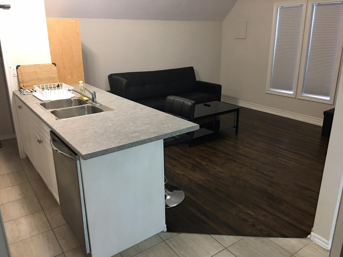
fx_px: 287
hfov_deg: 61.7
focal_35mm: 29
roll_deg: +0.2
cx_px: 172
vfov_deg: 48.2
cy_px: 128
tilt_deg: -16.1
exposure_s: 1/15
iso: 80
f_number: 2.2
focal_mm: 4.15
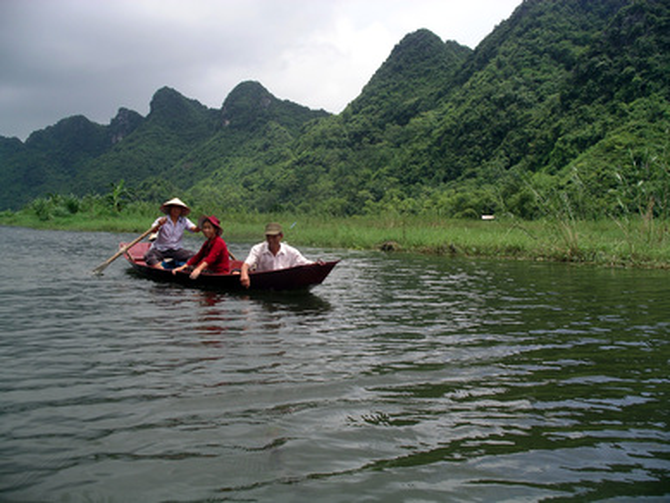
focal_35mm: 37
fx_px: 716
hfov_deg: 50.1
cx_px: 335
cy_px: 252
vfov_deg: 38.7
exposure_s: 1/565
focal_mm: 7.8
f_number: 4.3
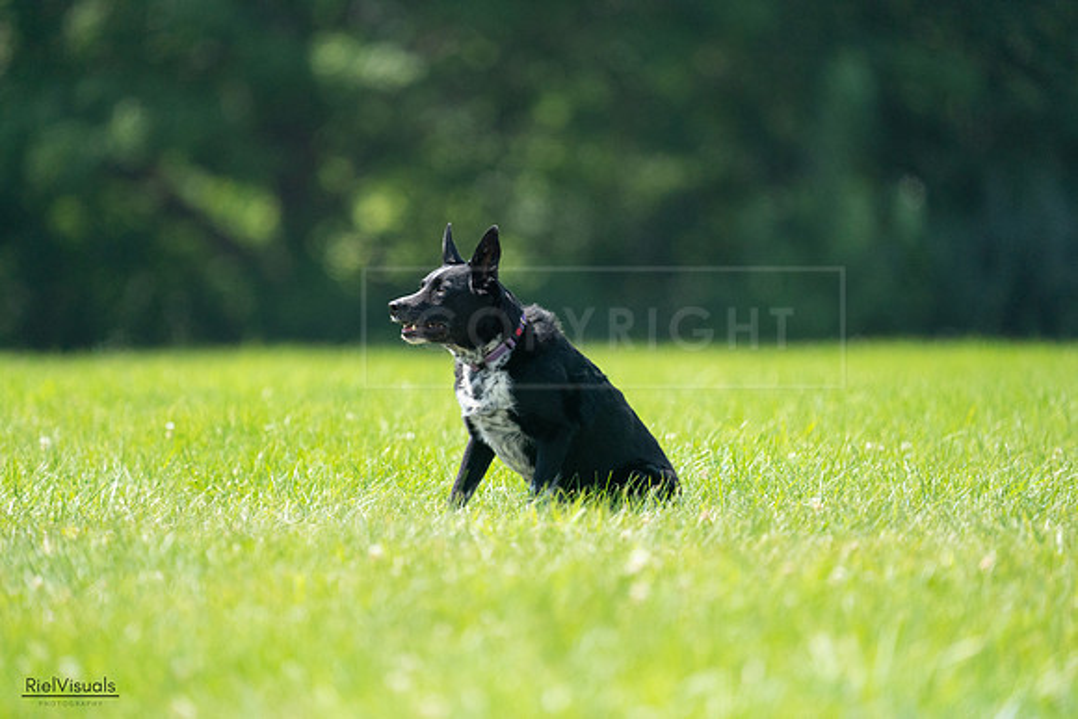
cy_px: 360
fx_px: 17970
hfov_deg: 3.4
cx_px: 539
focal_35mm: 600
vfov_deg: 2.3
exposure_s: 1/4000
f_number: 6.3
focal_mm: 600
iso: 3200
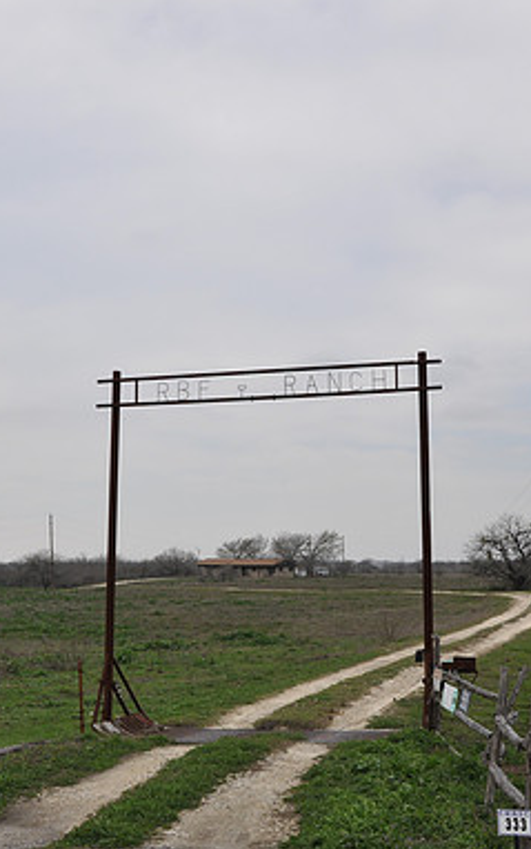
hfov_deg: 25.4
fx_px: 1180
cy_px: 423
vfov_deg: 39.6
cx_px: 260
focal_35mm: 51
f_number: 7.1
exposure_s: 1/200
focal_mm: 22
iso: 200
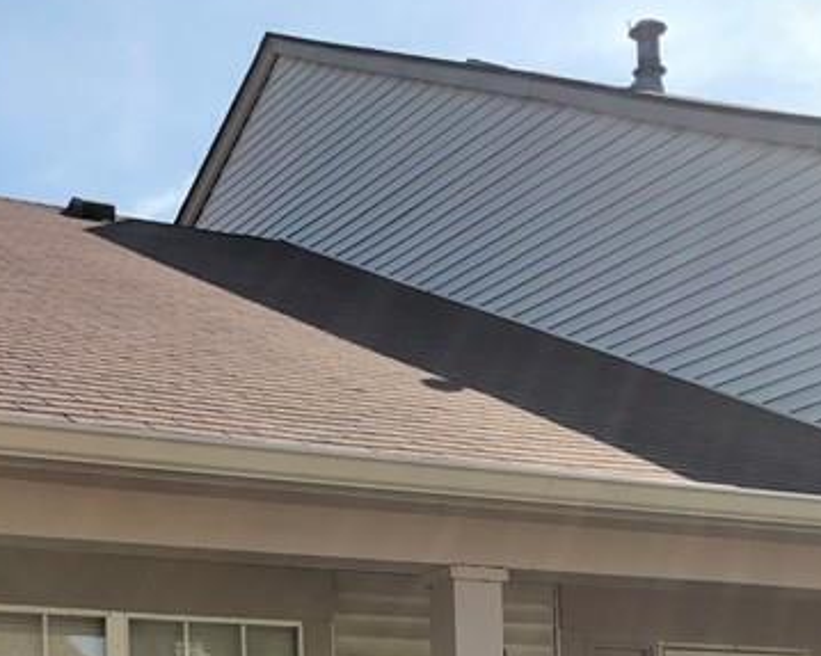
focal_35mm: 78
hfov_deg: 24.4
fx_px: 1895
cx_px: 302
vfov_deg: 18.8
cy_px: 736
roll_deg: +1.3
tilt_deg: +6.8
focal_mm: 3.99
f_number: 1.8
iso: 20
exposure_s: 1/600
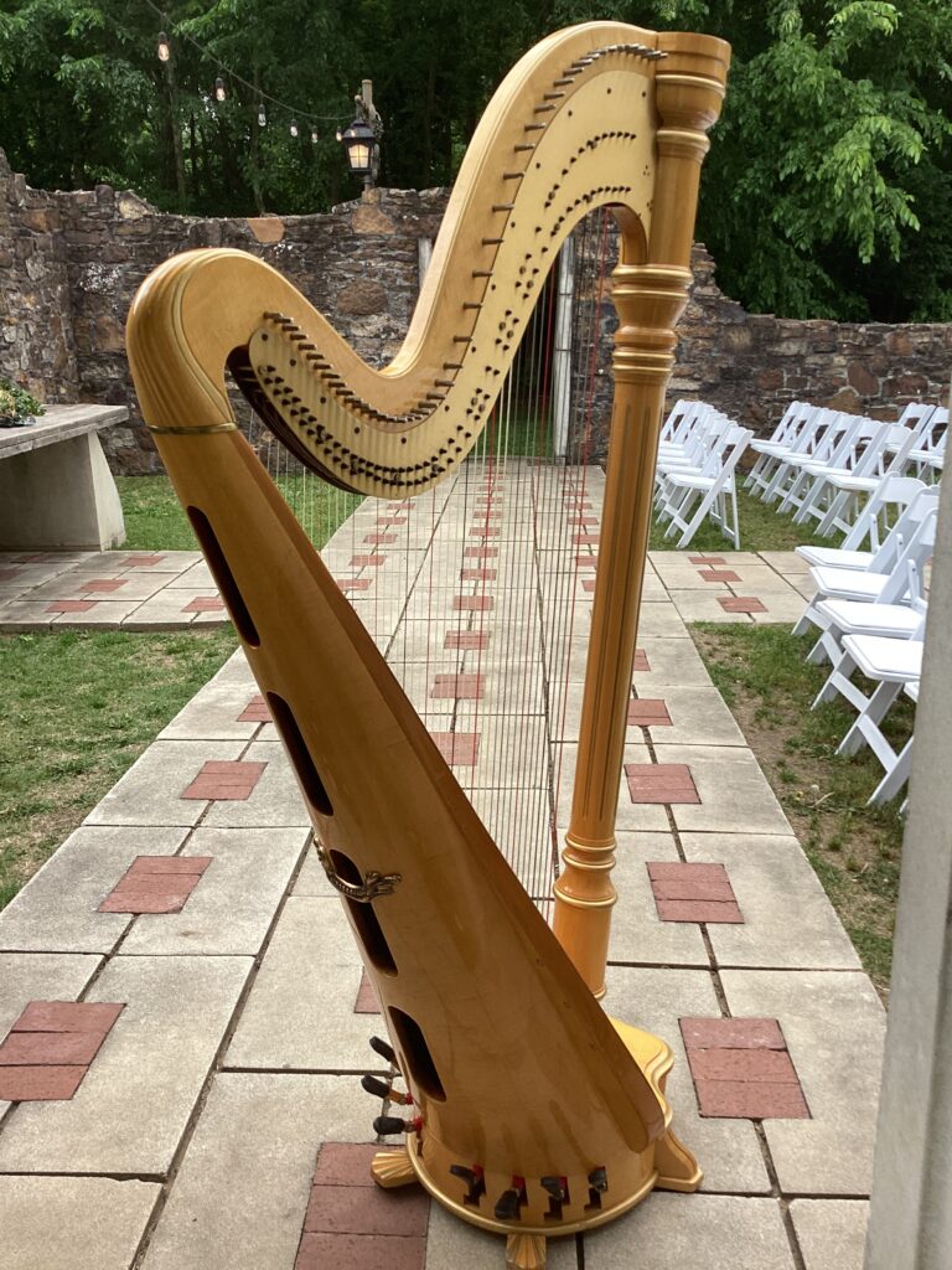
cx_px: 476
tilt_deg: -14.8
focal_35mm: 31
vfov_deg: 58.4
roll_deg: +0.5
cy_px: 635
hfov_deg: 45.4
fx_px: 1137
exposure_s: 1/426
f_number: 2.4
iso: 25
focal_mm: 3.3
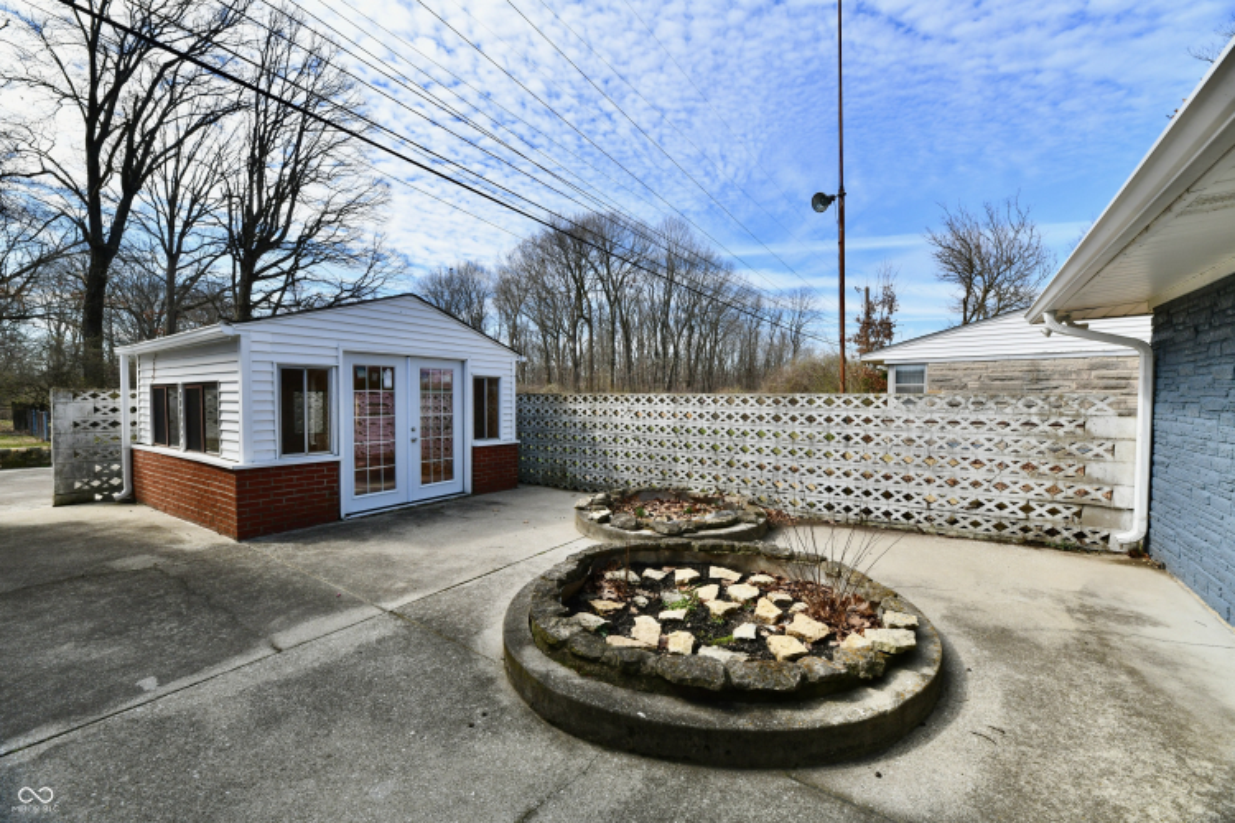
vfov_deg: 81.2
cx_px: 618
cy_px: 412
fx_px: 480
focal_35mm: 14
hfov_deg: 104.3
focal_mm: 14
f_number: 11
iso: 640
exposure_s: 1/500
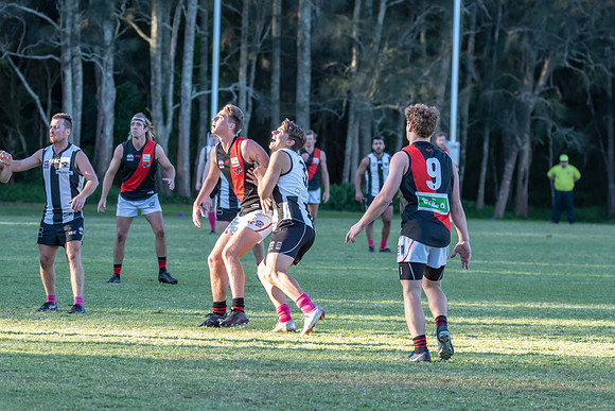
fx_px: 4745
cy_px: 205
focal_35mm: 278
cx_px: 312
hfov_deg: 7.4
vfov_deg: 5.0
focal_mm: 180
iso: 800
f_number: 5.6
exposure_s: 1/400
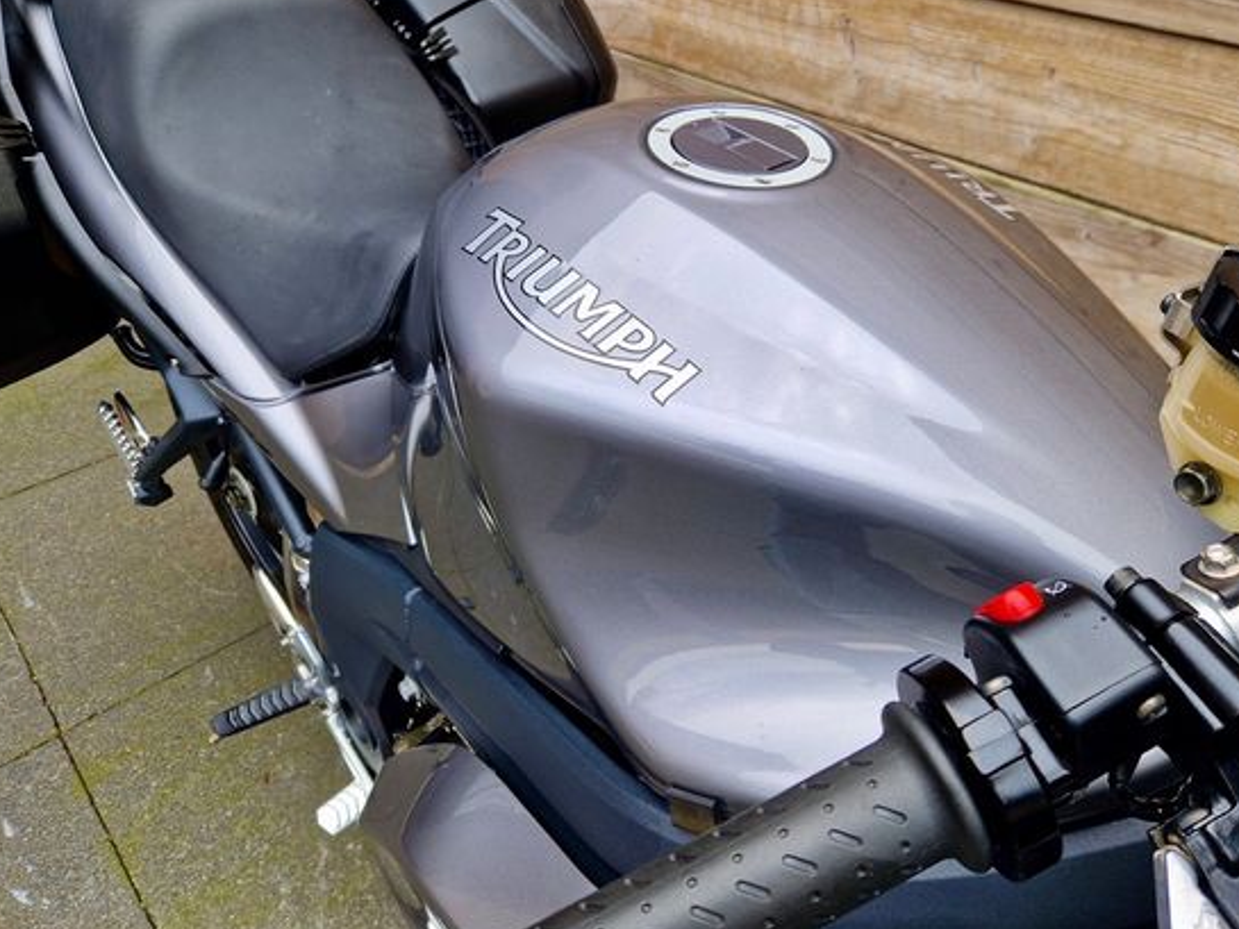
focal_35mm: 27
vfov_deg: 51.1
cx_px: 655
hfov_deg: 65.3
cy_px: 388
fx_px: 967
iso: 50
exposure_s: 1/398
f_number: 1.8
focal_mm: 5.4
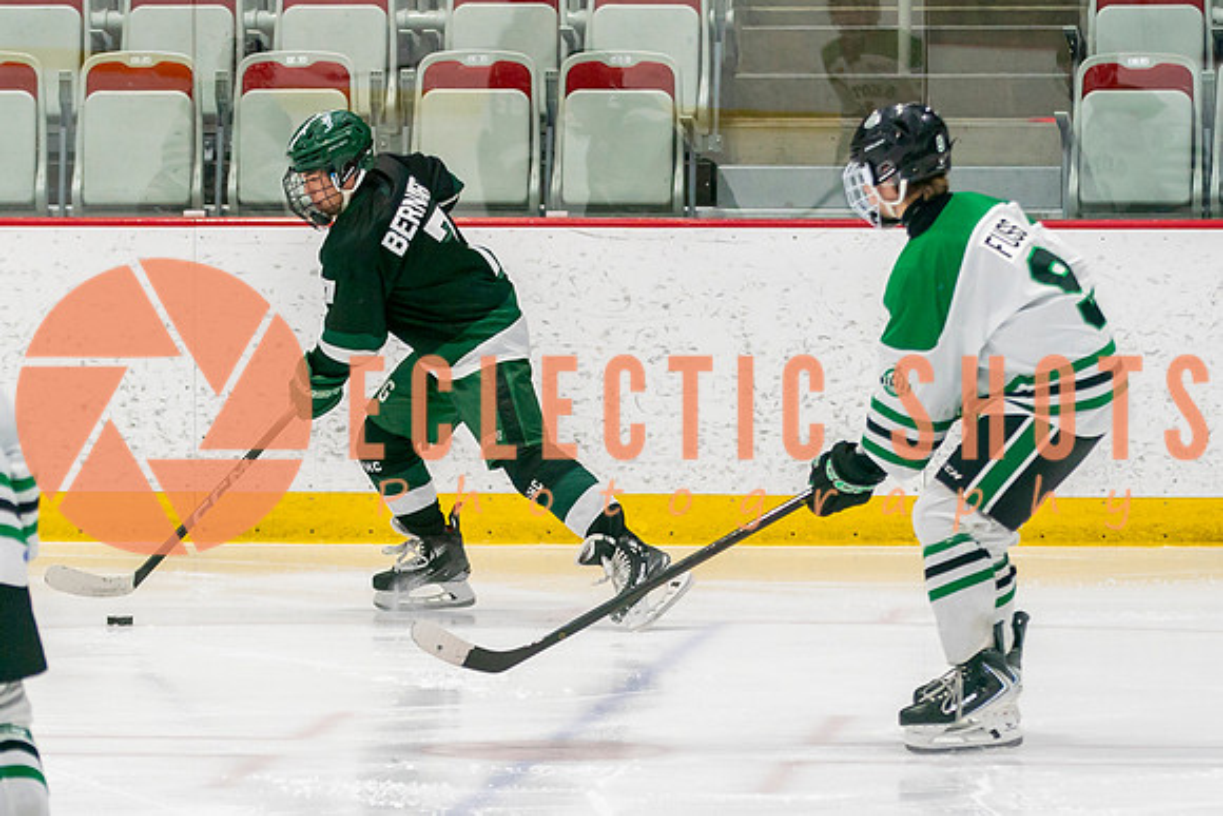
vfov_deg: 5.0
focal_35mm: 277
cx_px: 406
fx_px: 9406
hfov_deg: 7.4
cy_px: 610
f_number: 3.2
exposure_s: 1/640
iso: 640
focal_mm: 120
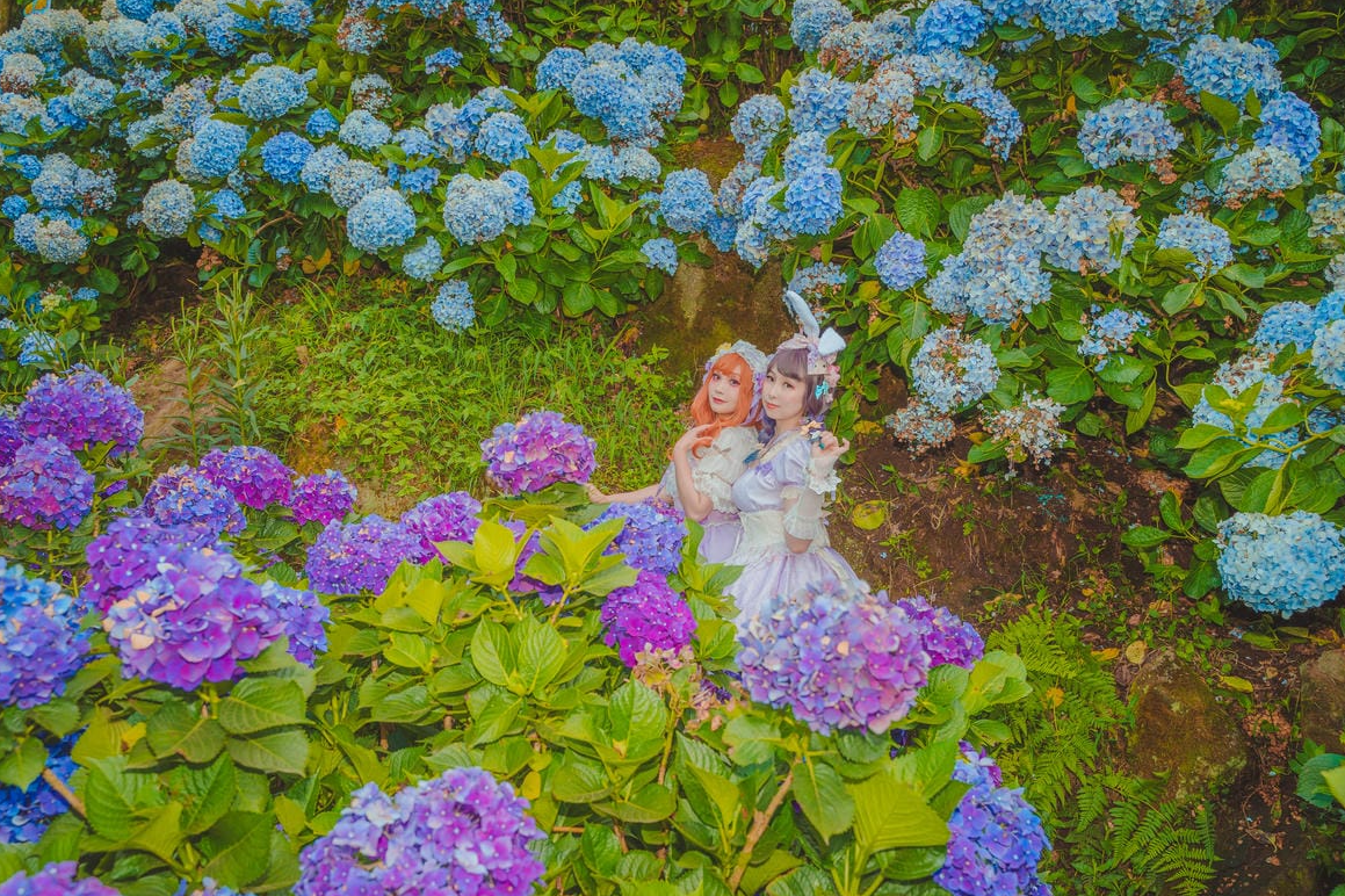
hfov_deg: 63.7
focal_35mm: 29
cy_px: 460
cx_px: 657
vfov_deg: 44.9
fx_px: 1083
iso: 200
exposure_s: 1/200
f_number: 5.6
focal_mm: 28
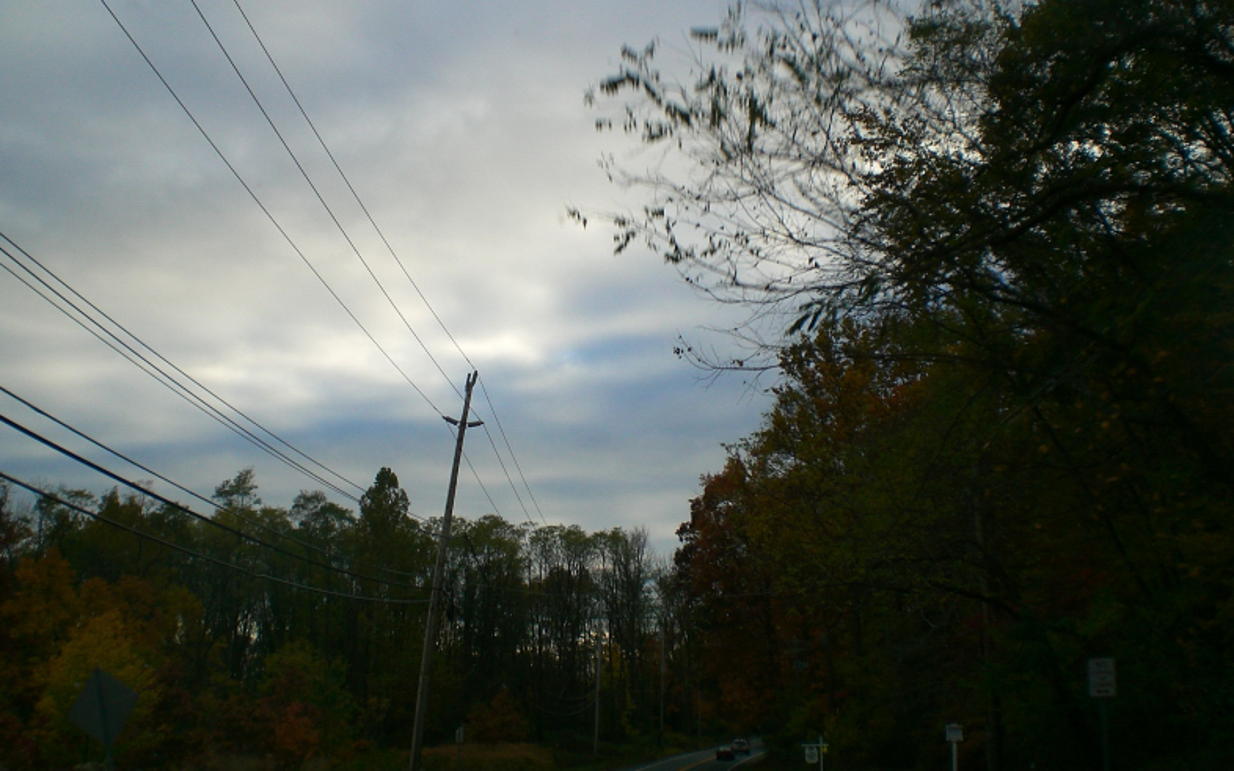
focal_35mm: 41
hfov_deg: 48.2
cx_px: 615
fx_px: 1379
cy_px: 391
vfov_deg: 31.2
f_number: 4.4
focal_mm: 6.3
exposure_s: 1/125
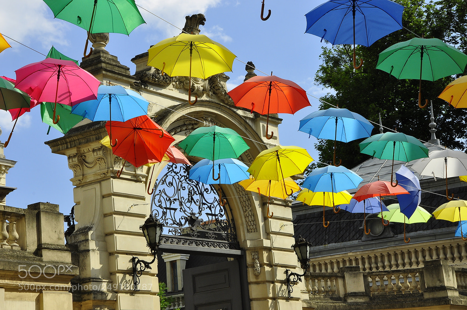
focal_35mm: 82
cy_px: 155
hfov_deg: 24.6
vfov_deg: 16.5
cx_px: 234
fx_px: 1069
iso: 200
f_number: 16
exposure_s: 1/125
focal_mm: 55
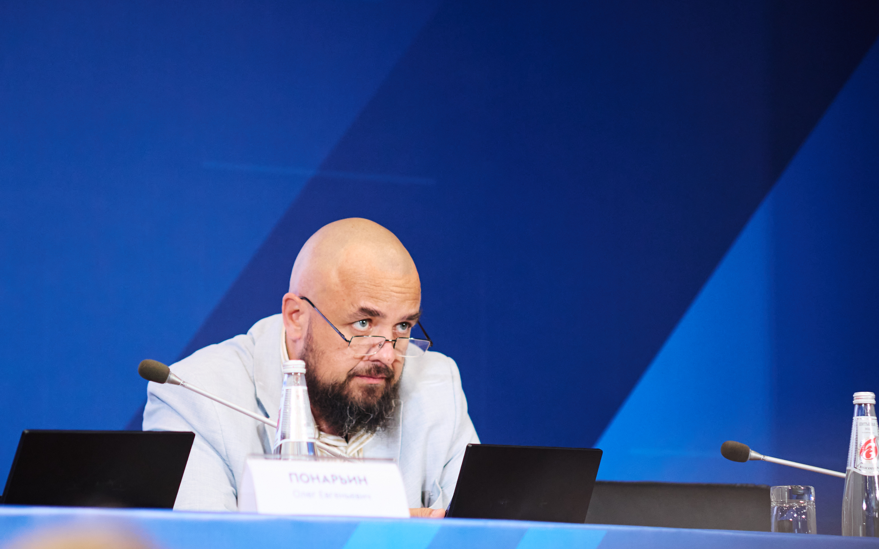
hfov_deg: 9.1
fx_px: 5510
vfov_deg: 5.7
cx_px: 441
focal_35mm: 230
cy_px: 283
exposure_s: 1/200
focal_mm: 150
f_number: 4
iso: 1600
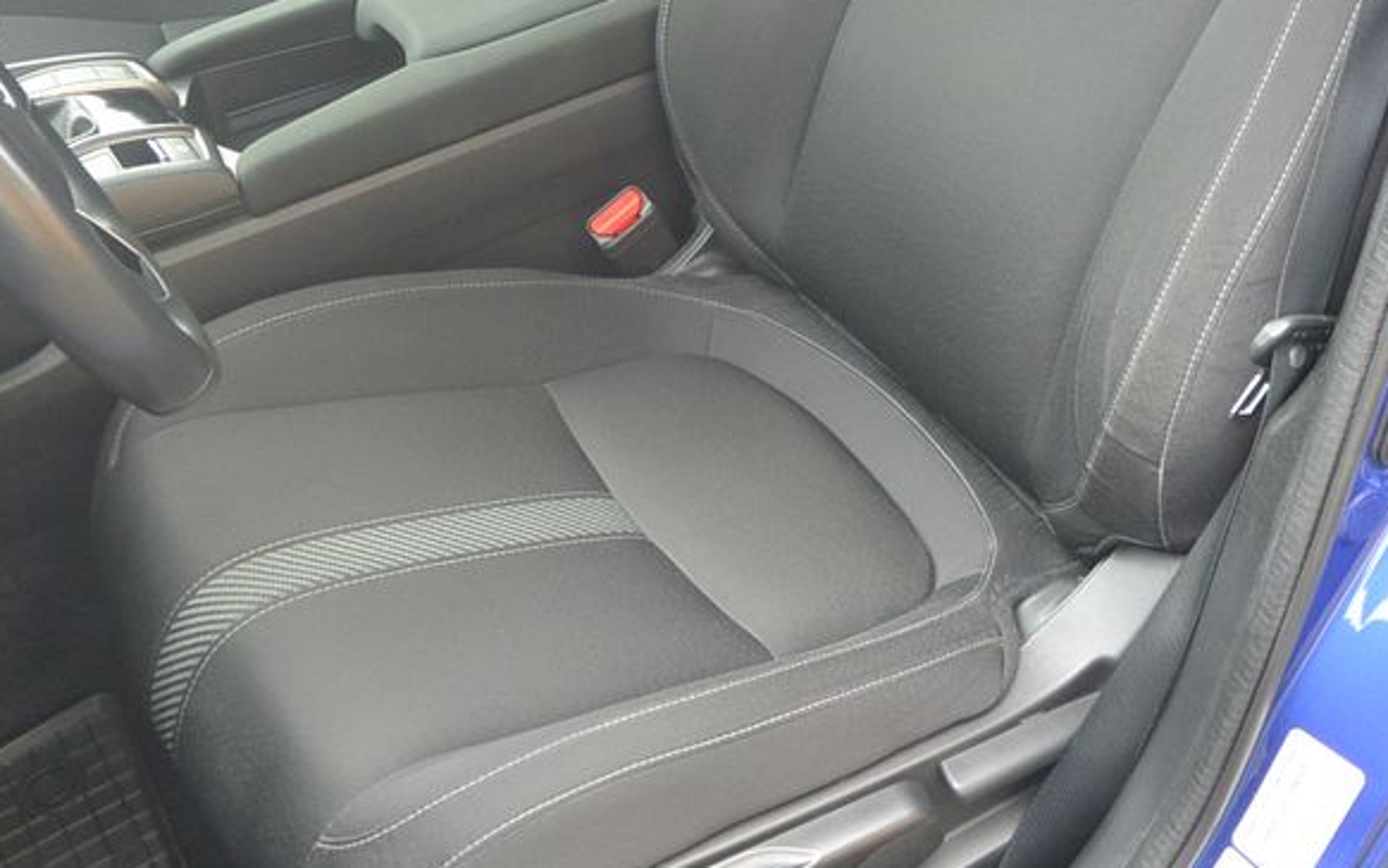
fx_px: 1967
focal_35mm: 52
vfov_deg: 24.6
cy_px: 225
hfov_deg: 38.8
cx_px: 789
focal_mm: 11
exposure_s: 1/125
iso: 280
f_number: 3.5
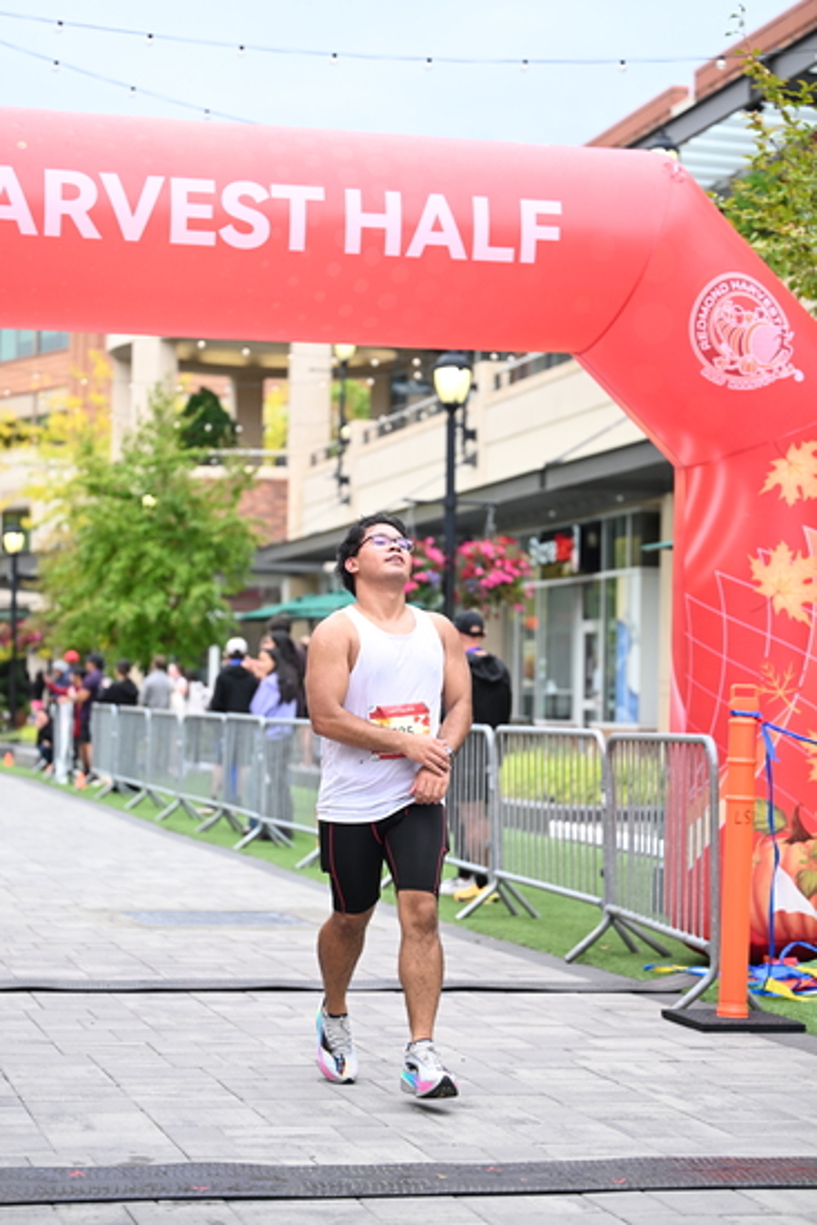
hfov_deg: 18.7
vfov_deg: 27.7
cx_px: 408
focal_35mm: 73
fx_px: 2483
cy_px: 612
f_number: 2.8
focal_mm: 73
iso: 800
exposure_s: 1/1600
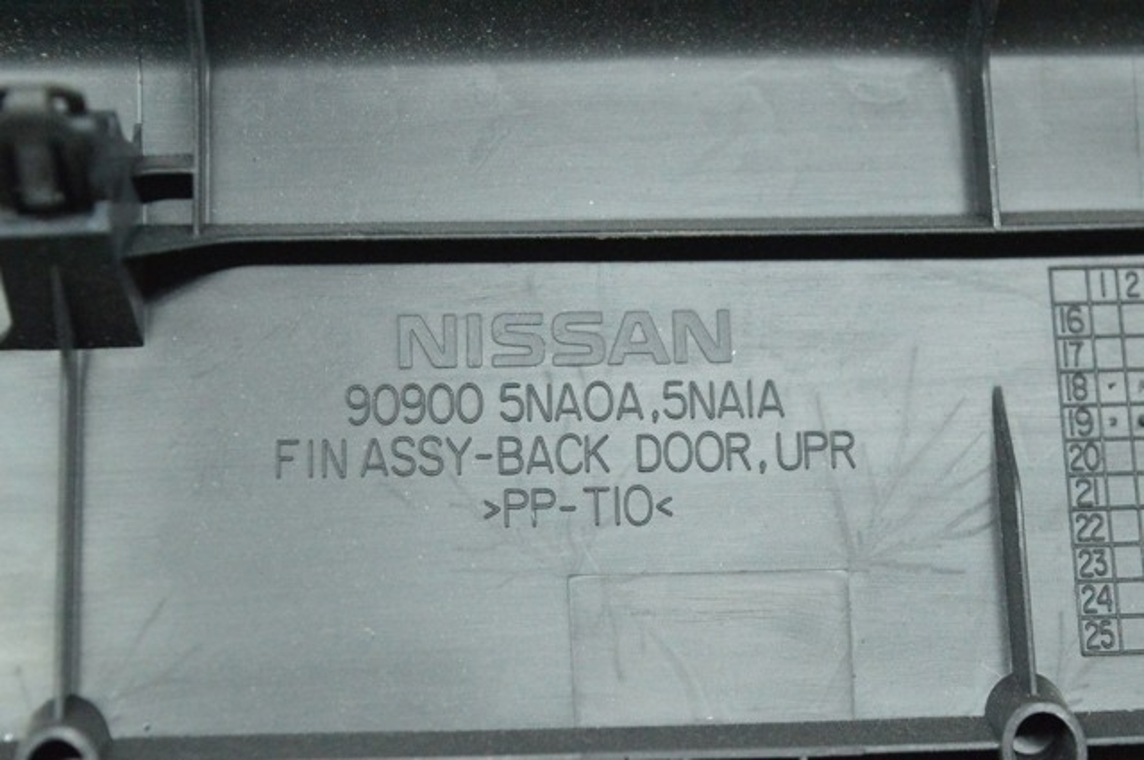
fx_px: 2618
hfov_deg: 24.6
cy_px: 380
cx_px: 572
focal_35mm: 82
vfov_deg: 16.5
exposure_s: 1/160
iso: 6400
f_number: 5.6
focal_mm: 55
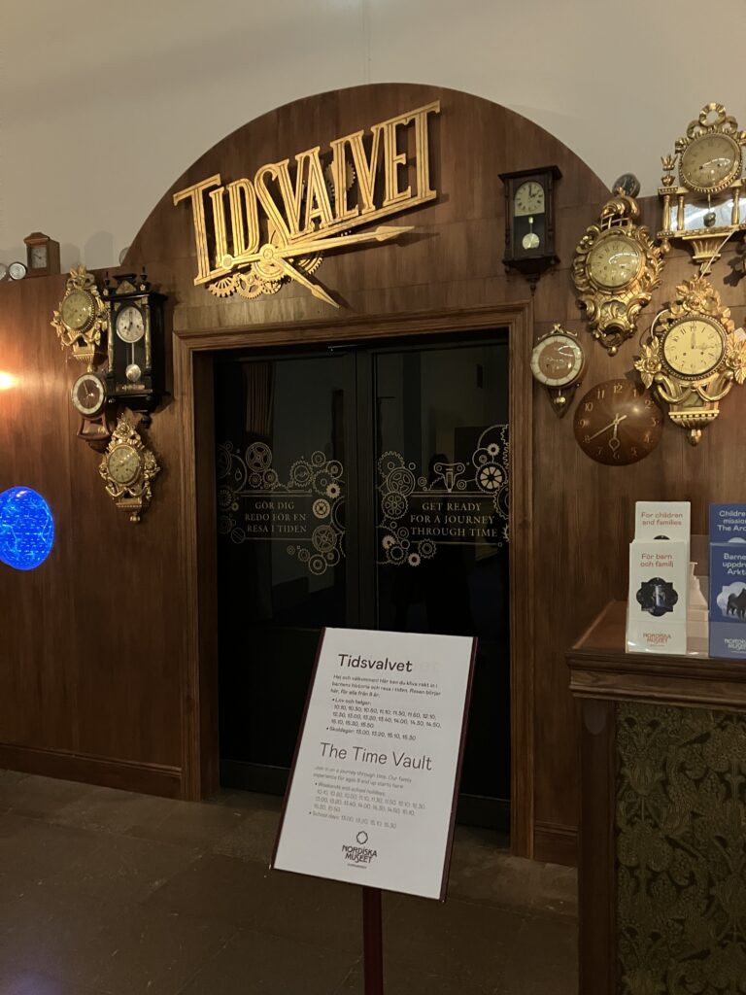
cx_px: 373
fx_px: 805
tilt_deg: -0.6
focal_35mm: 28
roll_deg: -0.2
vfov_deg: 63.4
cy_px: 498
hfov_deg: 49.7
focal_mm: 3.99
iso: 640
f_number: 1.8
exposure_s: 1/19
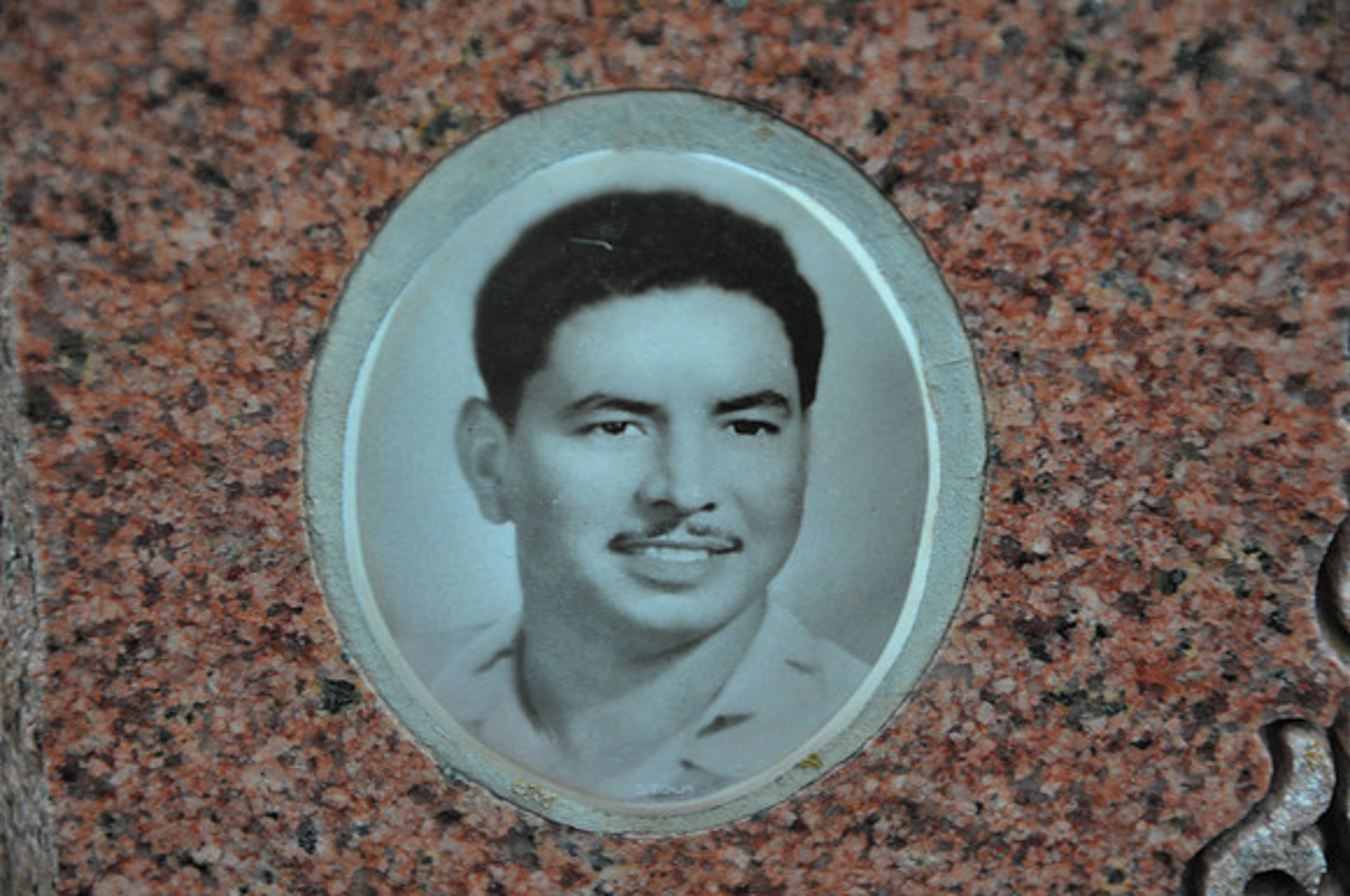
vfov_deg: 8.7
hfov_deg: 13.1
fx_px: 5898
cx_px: 675
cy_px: 448
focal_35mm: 158
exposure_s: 1/200
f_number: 5.6
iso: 800
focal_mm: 105
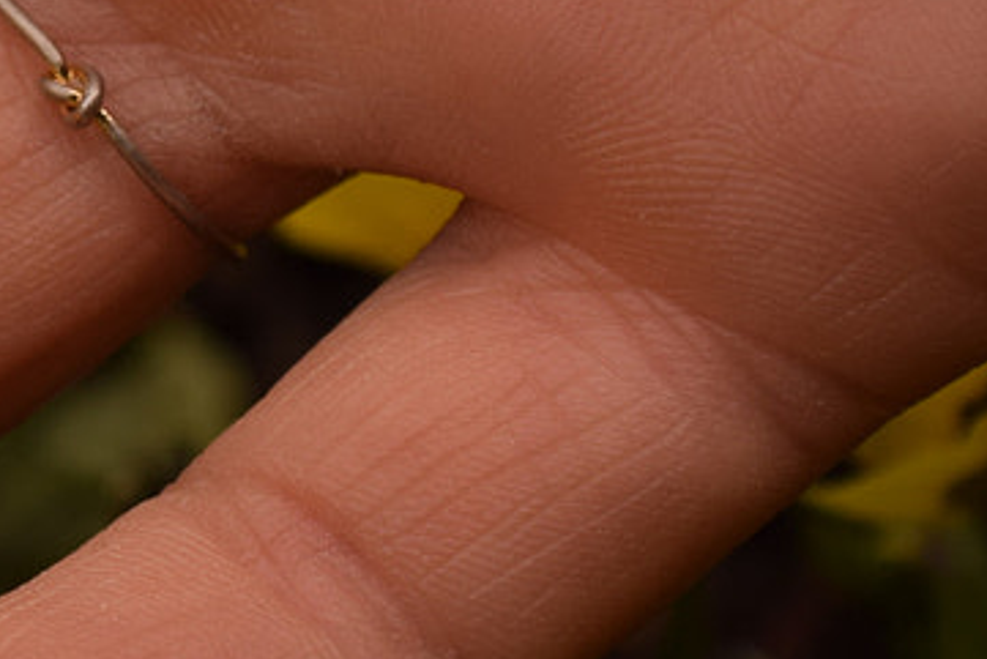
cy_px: -44
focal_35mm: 365
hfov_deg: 5.6
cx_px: -492
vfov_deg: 3.8
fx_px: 10016
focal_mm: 55
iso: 100
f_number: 5.6
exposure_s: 1/500
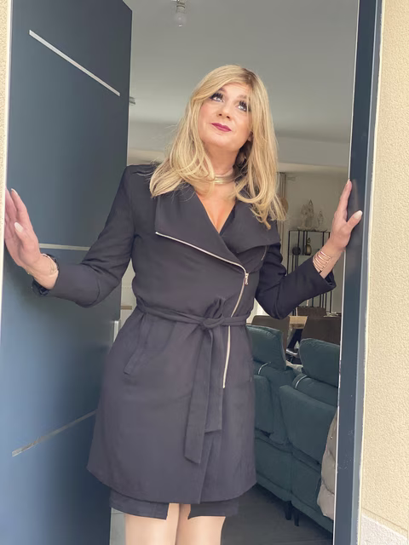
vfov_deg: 36.8
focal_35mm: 52
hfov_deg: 28.0
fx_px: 819
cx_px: 204
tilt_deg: -0.8
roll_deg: -2.6
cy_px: 272
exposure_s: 1/122
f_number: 2
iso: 40
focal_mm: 6
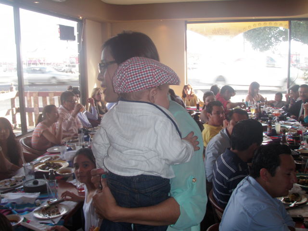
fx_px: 338
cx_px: 154
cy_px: 116
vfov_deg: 37.7
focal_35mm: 38
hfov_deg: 49.0
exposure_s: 1/30
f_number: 3.5
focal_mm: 6.7
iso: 100
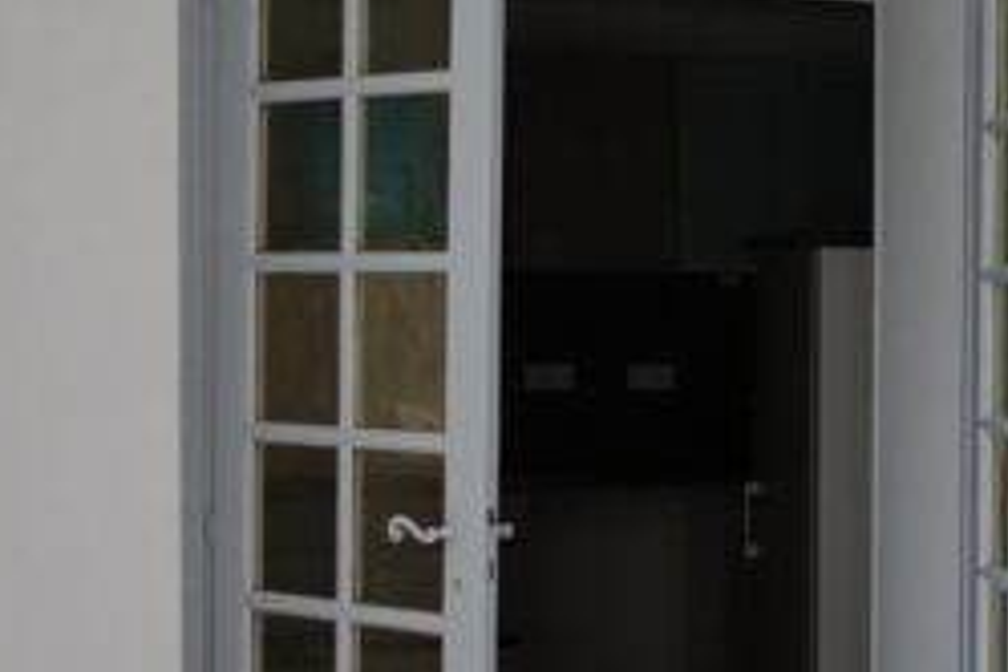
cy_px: 385
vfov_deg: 18.4
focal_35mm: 74
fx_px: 2072
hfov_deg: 24.9
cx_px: 1178
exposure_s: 1/160
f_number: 1.8
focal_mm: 8.8
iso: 640
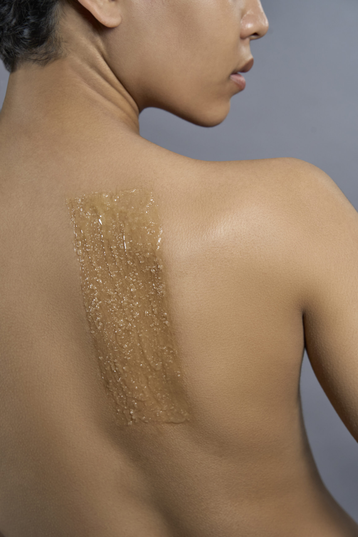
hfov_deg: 18.4
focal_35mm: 74
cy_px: 268
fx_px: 1104
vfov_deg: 27.3
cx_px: 179
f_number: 7.1
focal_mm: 74
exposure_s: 1/160
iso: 800
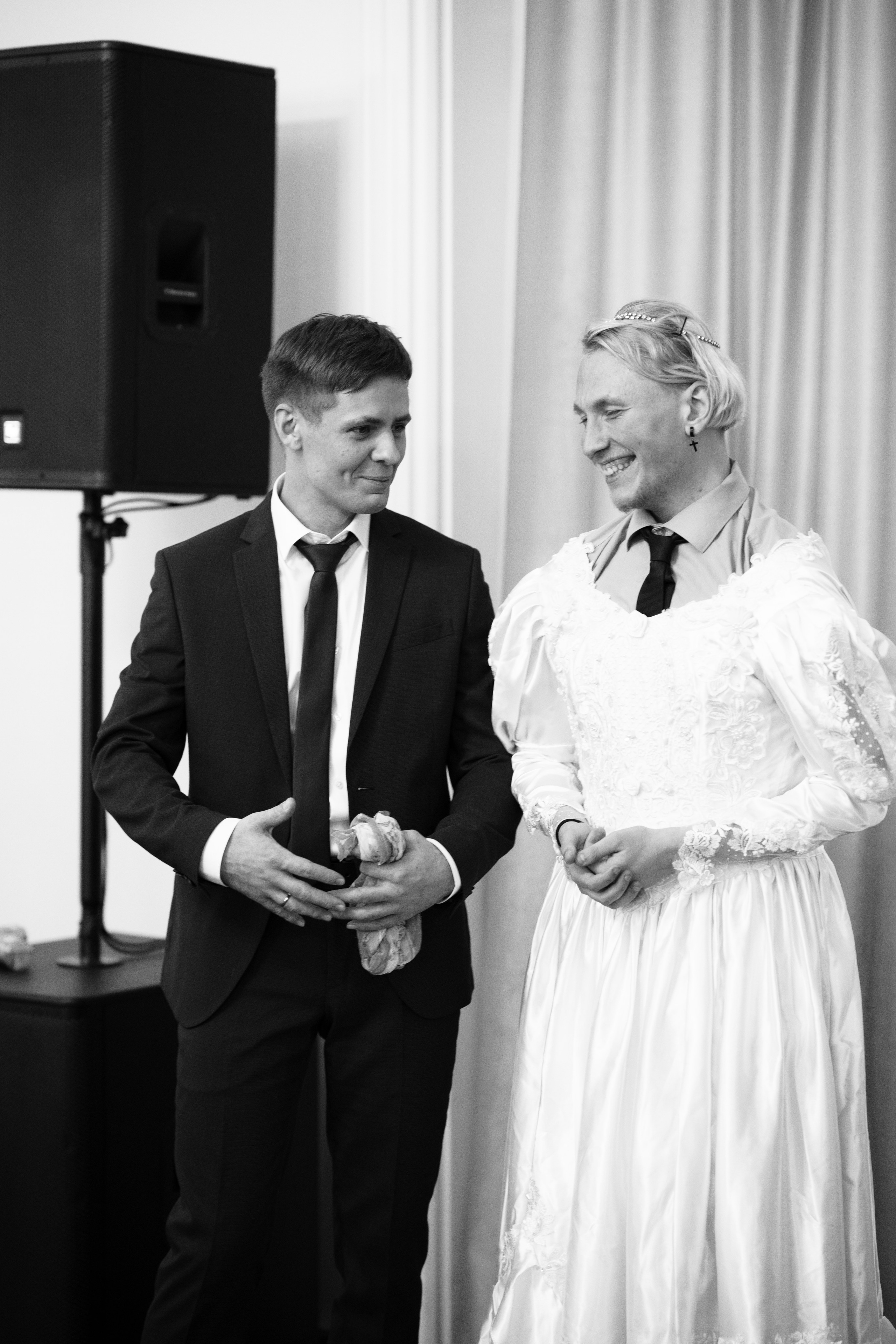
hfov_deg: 16.1
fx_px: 3173
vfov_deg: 23.9
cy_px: 672
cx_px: 448
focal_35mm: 85
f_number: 2
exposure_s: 1/160
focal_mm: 85
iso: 1600
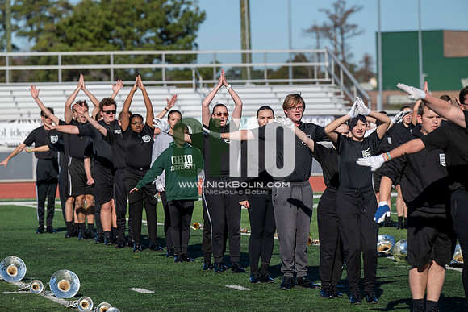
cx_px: 234
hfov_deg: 10.3
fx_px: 2600
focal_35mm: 200
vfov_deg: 6.9
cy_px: 156
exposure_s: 1/2000
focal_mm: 200
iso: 200
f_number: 5
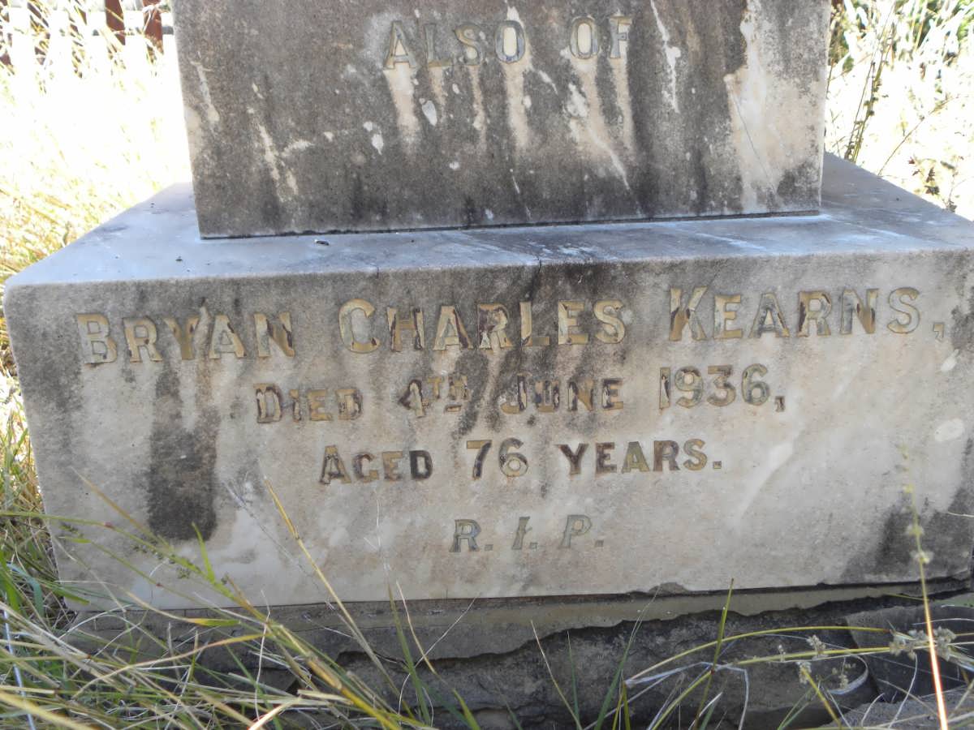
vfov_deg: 38.7
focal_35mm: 37
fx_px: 1041
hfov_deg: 50.1
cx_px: 487
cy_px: 365
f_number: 3.2
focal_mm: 6.6
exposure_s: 1/70.2
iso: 64
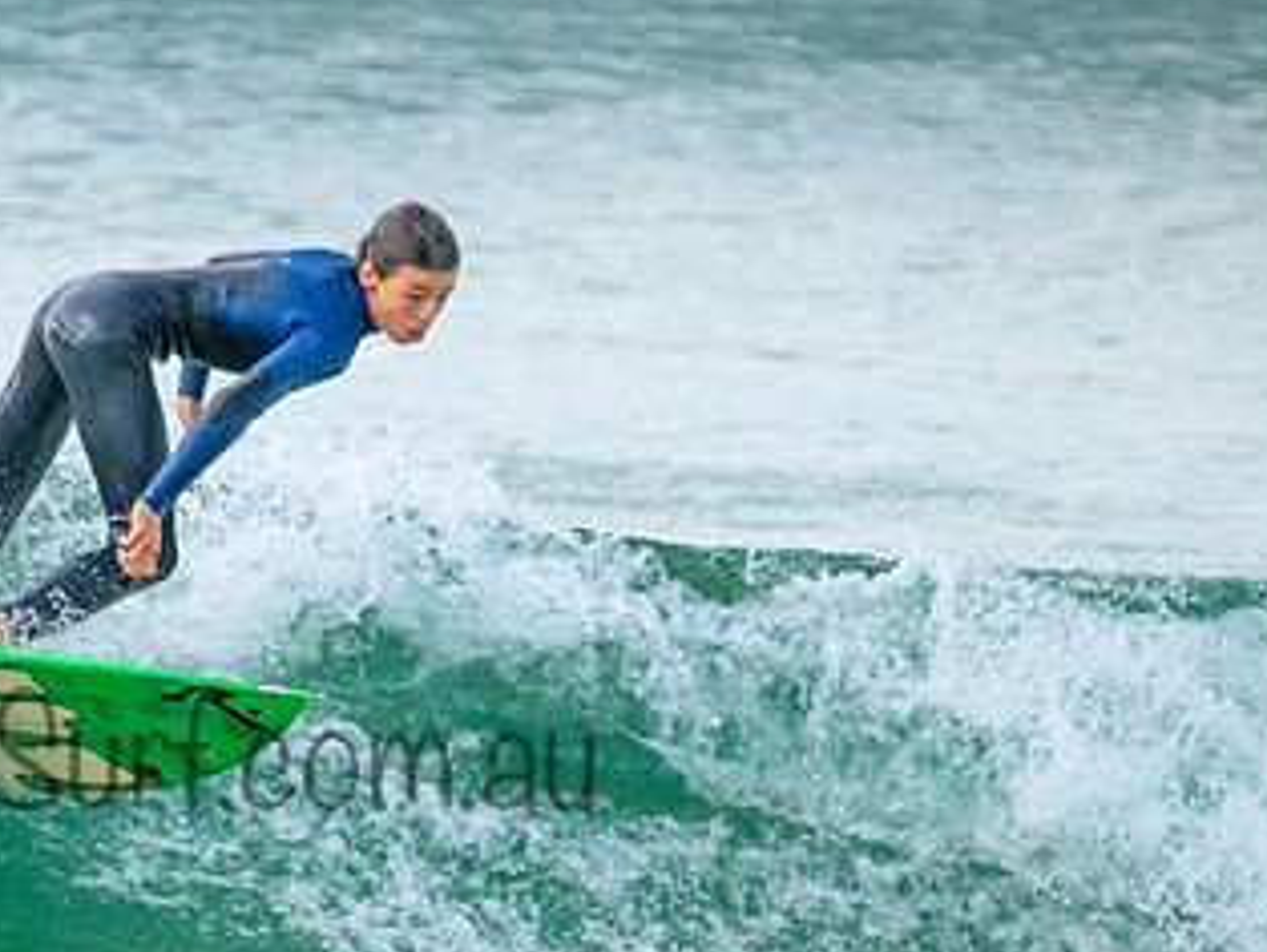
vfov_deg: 1.0
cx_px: 169
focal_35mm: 1420
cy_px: 716
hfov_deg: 1.4
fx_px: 52014
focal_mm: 800
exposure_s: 1/1000
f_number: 11
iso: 7200
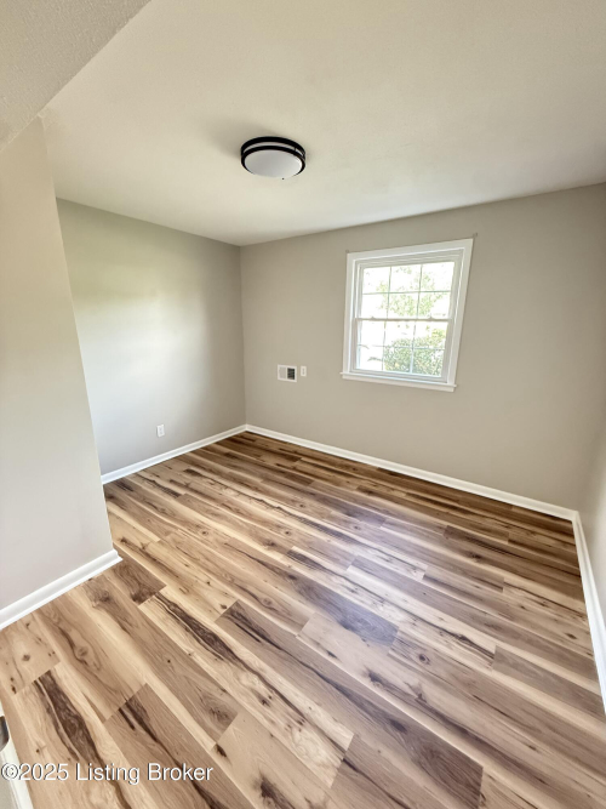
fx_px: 327
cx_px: 303
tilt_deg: -13.6
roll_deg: -0.5
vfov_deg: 102.1
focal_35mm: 14
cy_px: 404
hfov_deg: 85.7
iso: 640
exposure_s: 1/60
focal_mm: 2.22
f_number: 2.2
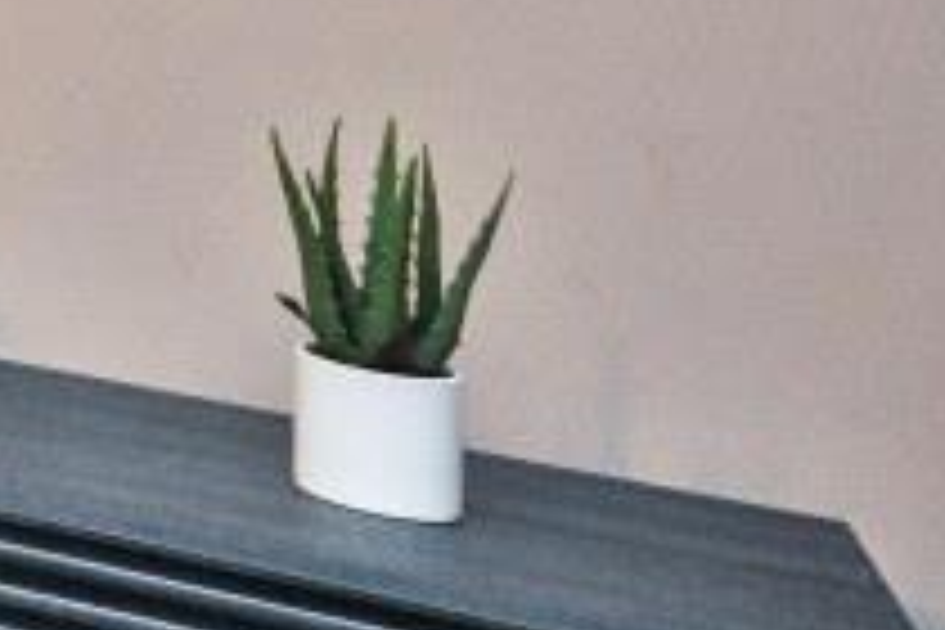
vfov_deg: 12.4
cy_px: -558
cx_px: -2362
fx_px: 2625
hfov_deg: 9.6
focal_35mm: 100
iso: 320
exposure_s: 1/60
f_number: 4
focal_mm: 14
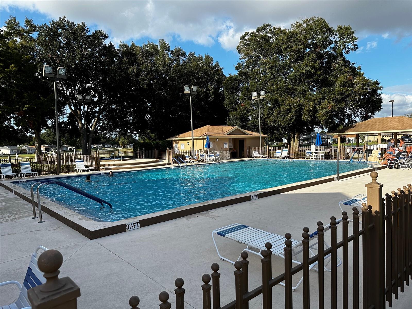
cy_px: 154
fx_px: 286
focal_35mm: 24
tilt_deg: -2.2
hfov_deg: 71.6
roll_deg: +1.1
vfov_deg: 56.8
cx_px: 206
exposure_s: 1/2469
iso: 80
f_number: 1.78
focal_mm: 6.86
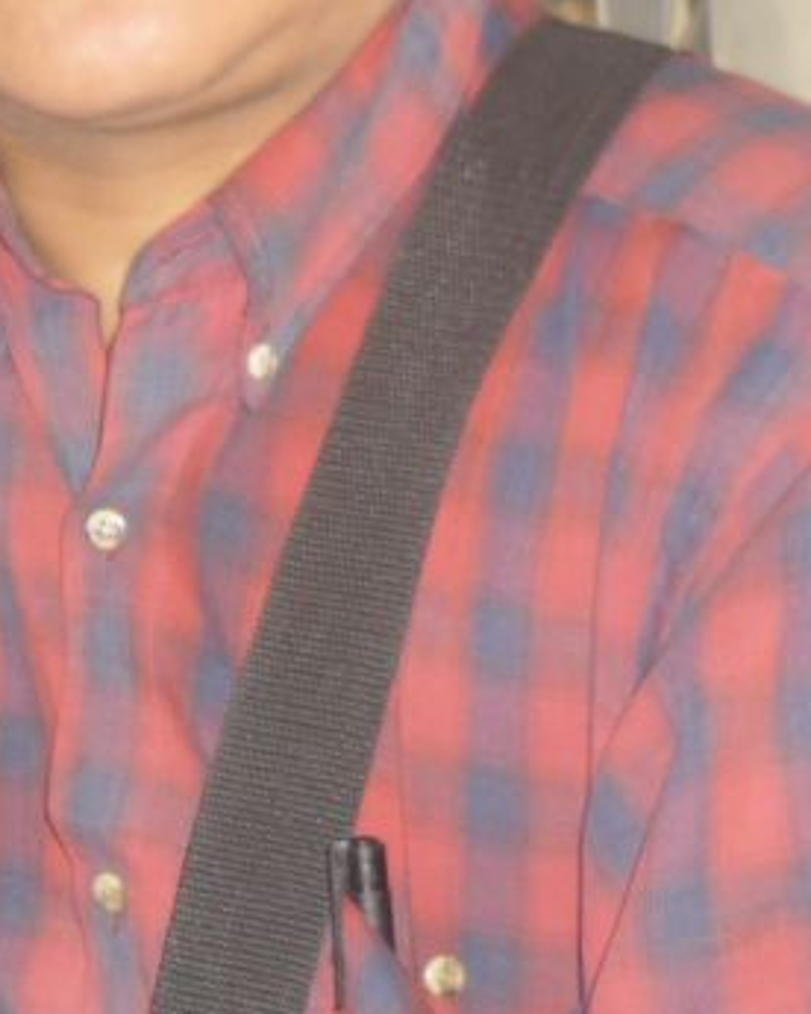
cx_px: -270
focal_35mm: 112
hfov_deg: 13.2
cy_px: 567
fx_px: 3360
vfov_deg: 17.2
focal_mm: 5.5
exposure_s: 1/30
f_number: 2.8
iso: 100
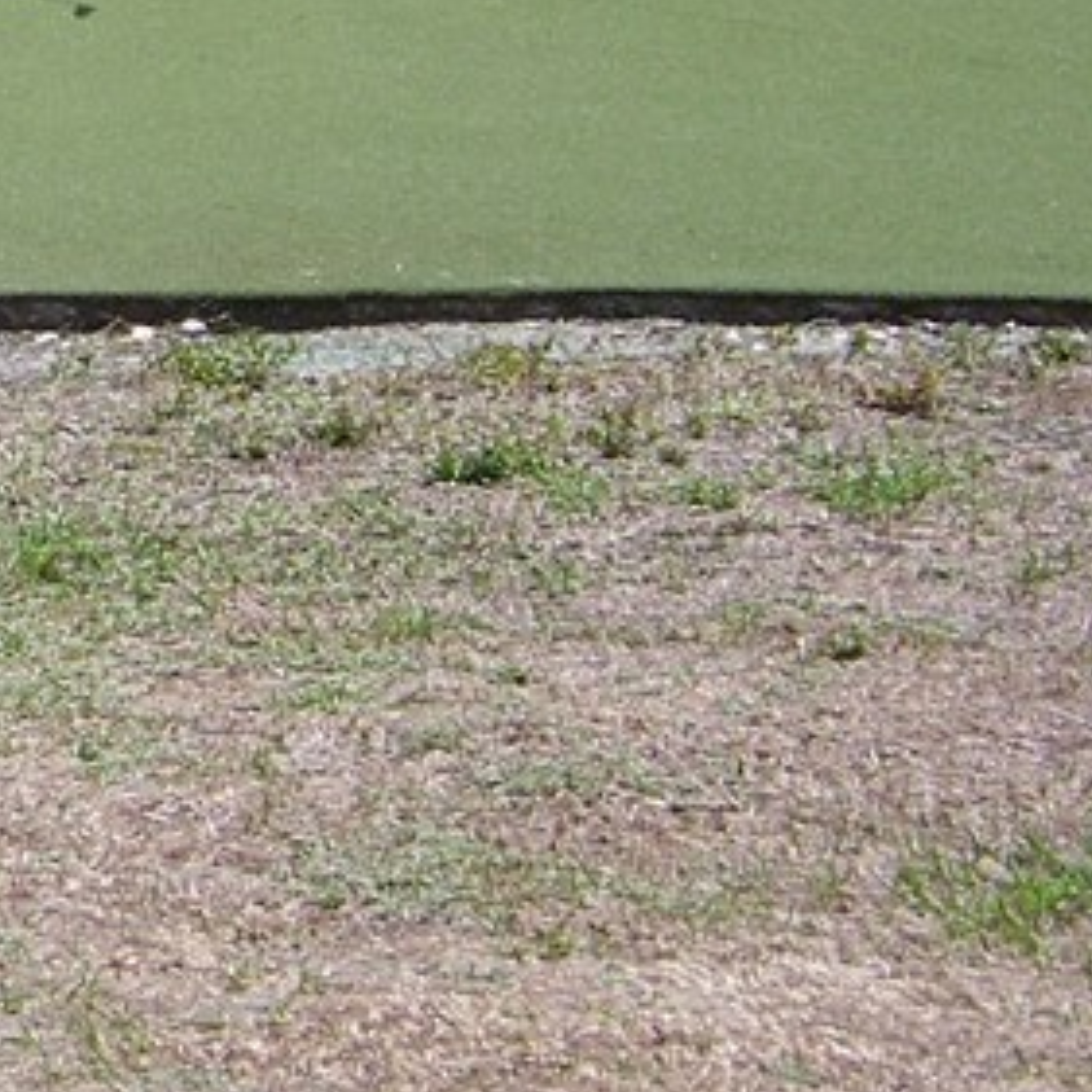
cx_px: -645
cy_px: -144
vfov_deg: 8.7
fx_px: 7138
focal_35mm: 200
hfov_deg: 8.5
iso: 64
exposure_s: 1/1000
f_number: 3.2
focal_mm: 10.5
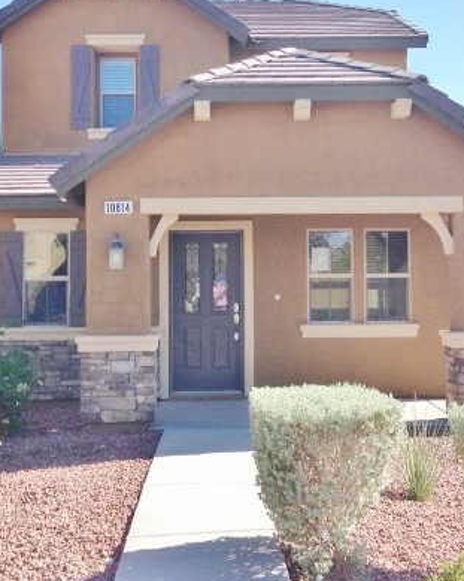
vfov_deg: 35.3
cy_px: 242
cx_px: 236
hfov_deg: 28.6
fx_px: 910
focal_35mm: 53
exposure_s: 1/874
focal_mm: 4.13
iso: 50
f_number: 2.4
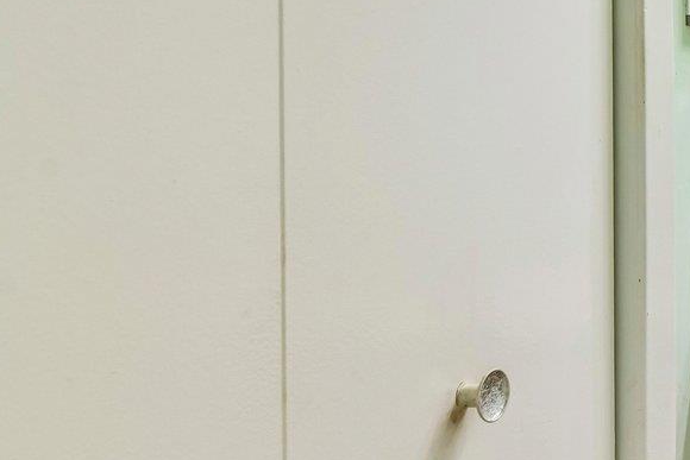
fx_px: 1150
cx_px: 1190
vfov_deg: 22.3
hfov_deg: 22.5
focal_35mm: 60
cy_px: 78
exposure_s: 1/25
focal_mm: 17
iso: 320
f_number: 9
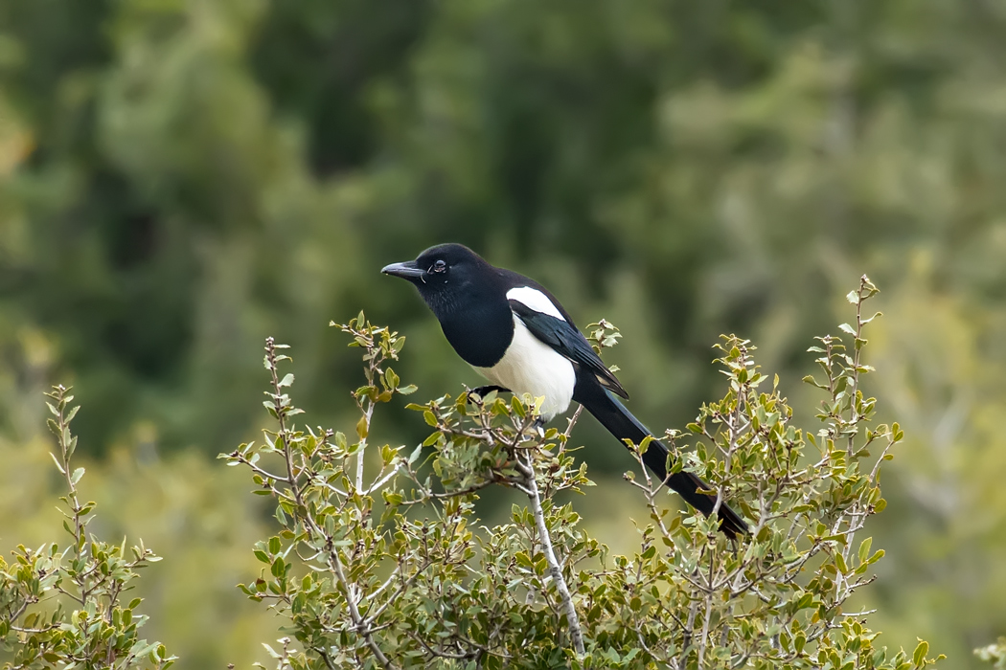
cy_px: 335
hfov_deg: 2.7
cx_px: 503
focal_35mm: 750
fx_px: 20957
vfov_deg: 1.8
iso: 1000
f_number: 7.1
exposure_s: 1/320
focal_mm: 500
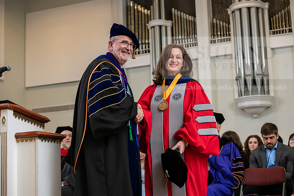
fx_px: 572
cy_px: 98
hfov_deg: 28.8
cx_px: 147
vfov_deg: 19.5
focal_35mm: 70
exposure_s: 1/200
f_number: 4.5
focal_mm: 70
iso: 1600
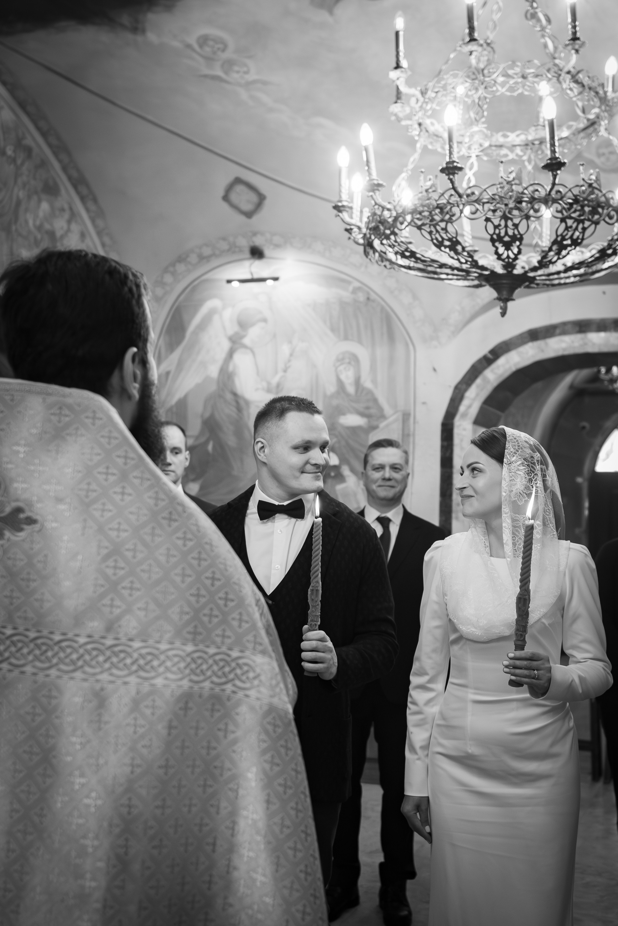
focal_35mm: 42
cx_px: 306
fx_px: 1081
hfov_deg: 31.9
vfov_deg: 46.4
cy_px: 463
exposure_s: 1/400
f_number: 2.5
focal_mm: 28
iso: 2000
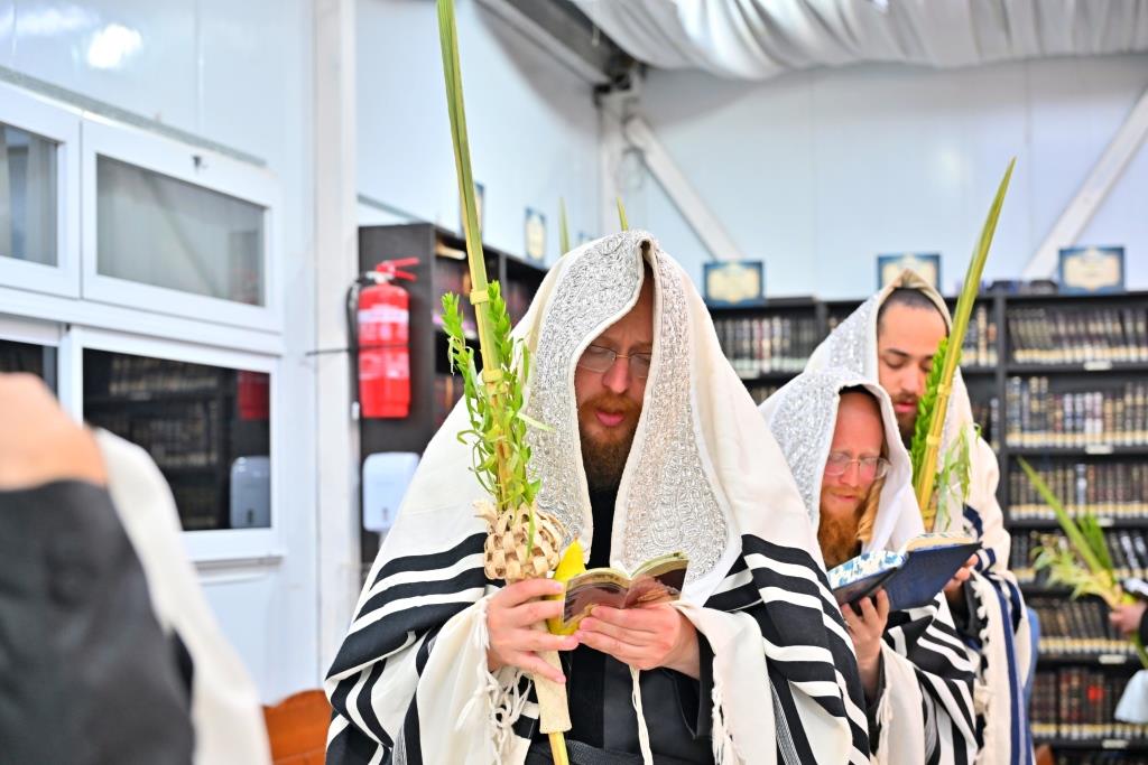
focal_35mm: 62
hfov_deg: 32.4
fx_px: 1977
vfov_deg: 21.9
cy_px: 382
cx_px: 574
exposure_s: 1/200
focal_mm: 62
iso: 1000
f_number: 4
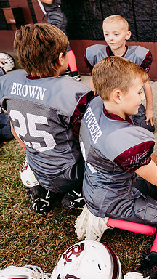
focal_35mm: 38
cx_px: 188
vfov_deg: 52.8
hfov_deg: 27.5
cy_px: 140
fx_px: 281
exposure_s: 1/400
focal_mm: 24
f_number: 3.5
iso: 160
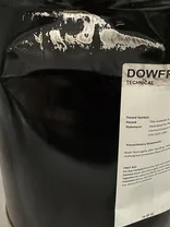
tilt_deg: -30.7
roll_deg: -1.1
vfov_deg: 37.9
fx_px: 327
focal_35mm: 50
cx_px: 92
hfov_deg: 29.1
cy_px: 144
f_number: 1.6
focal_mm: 4.2
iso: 500
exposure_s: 1/60
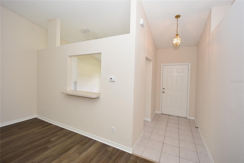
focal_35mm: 15
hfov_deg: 100.4
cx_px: 122
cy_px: 82
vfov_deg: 77.3
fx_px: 102
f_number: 4
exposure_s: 1/60
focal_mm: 10
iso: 280
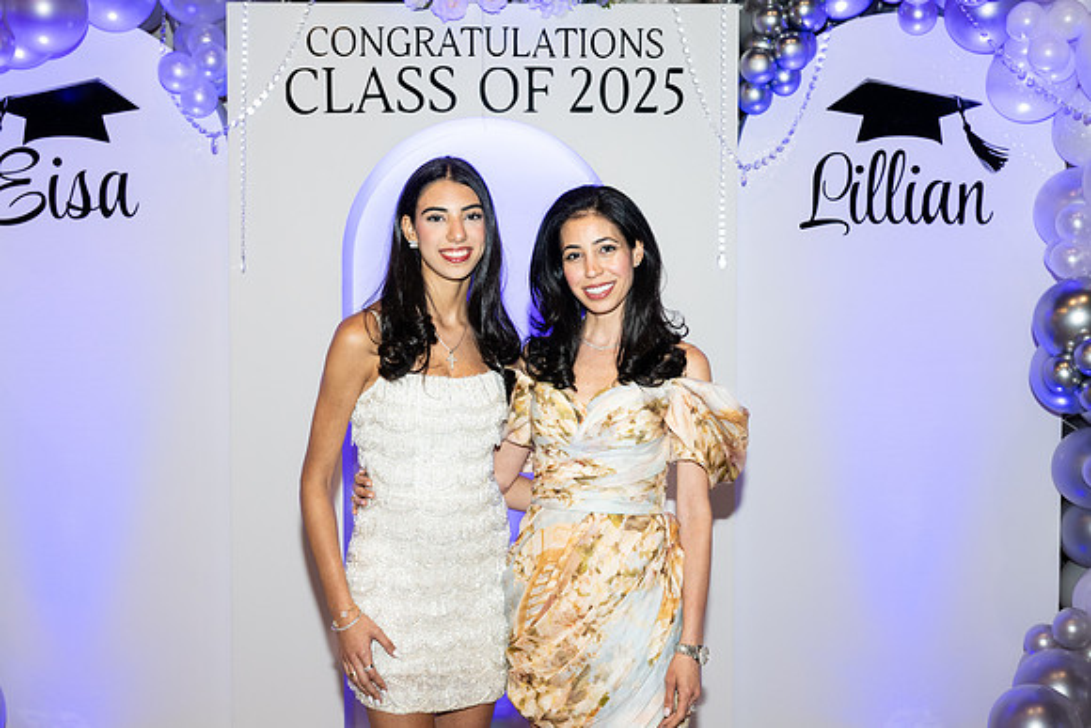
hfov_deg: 43.2
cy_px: 364
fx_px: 1376
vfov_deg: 29.6
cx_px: 541
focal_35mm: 45
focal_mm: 43
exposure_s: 1/80
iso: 1000
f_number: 5.6
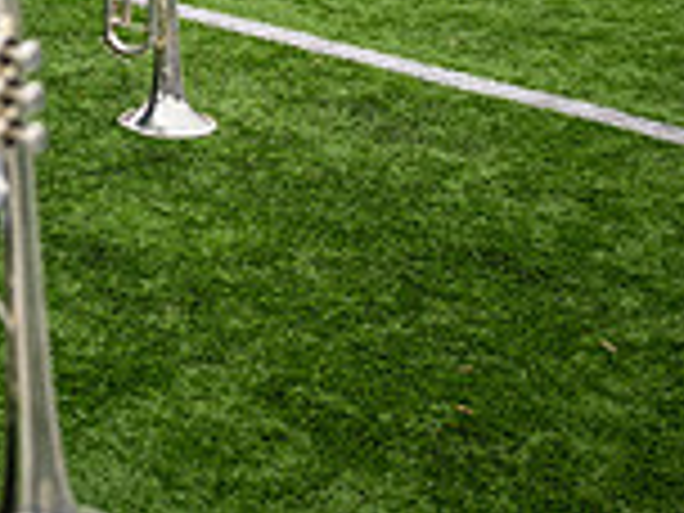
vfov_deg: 15.0
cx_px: -274
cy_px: -353
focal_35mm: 88
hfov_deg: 19.9
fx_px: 1739
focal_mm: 24
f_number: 2.8
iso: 100
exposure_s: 1/500
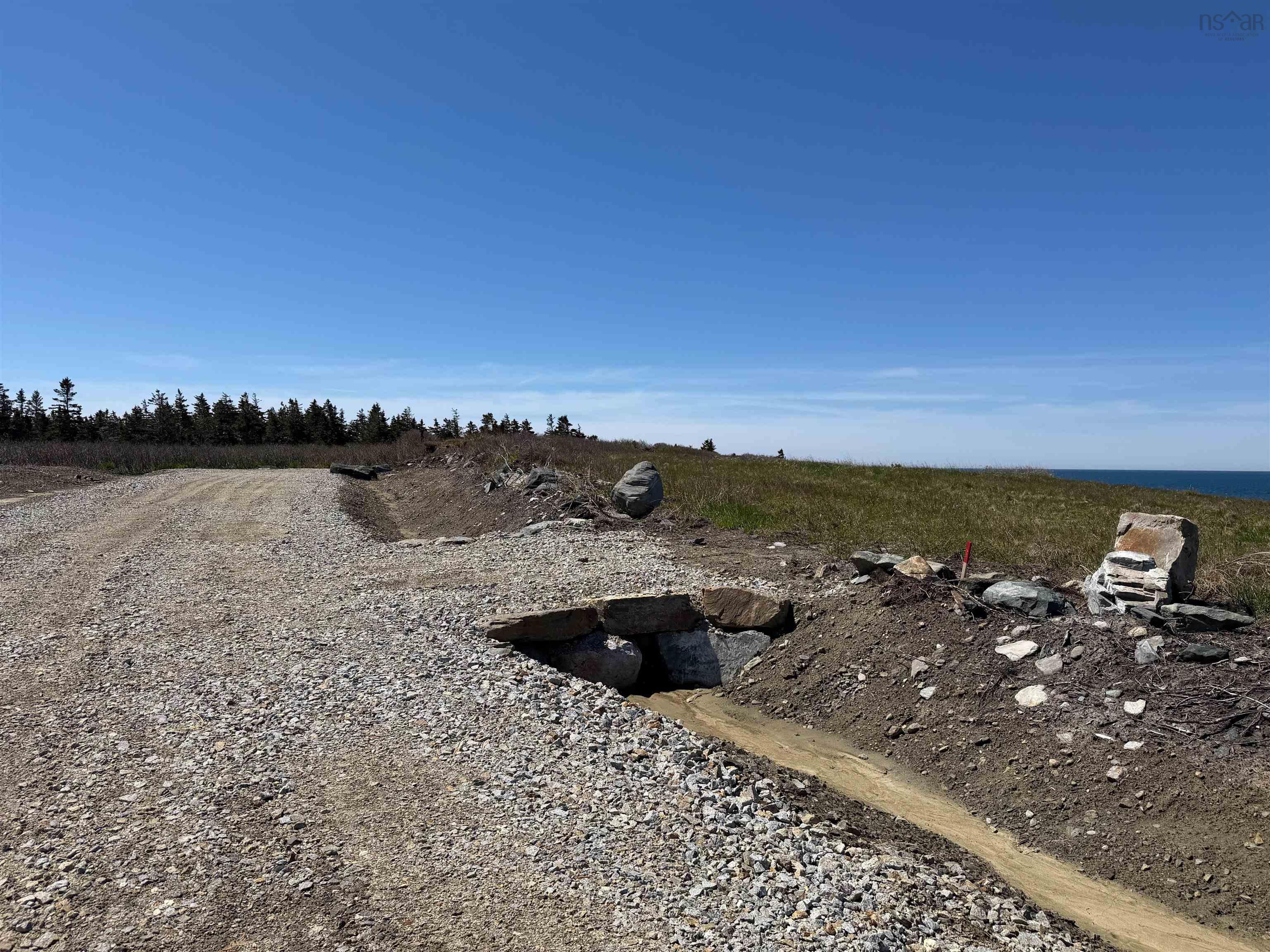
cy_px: 476
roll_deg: -0.4
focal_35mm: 24
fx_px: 881
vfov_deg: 56.8
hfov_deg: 71.6
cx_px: 635
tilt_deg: -1.5
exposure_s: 1/8130
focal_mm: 6.76
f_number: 1.78
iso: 80
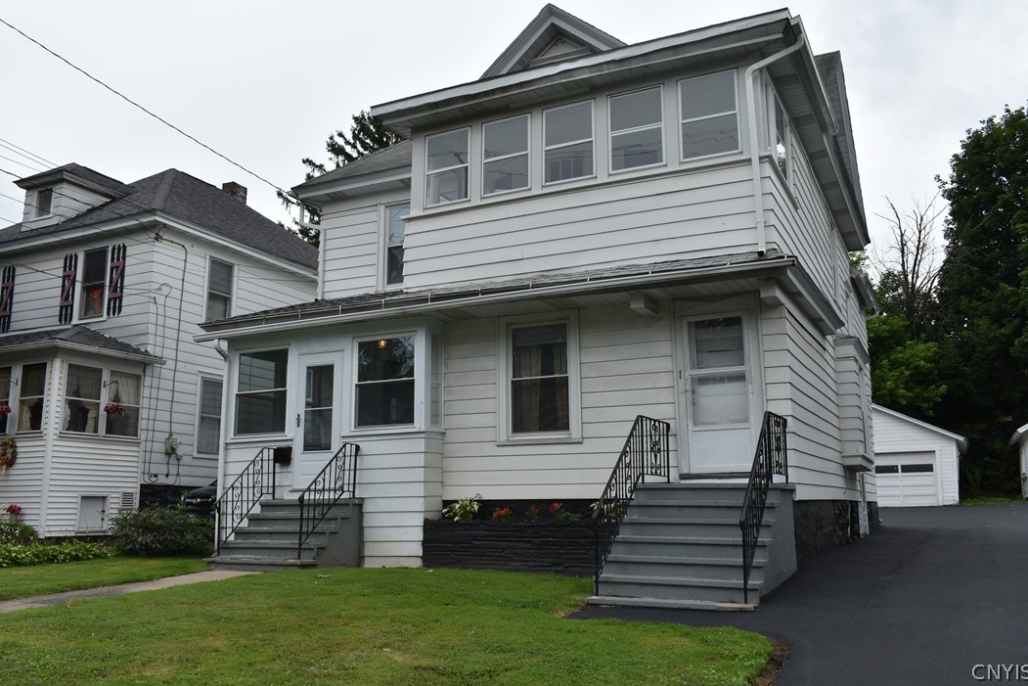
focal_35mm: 31
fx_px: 885
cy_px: 334
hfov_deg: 60.3
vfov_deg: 42.3
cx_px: 507
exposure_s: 1/250
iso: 100
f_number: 8
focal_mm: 20
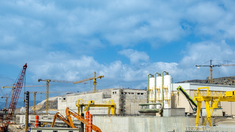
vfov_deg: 21.1
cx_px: 154
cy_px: 83
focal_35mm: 57
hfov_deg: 36.3
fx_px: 355
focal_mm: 31
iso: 100
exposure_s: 1/2500
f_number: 4
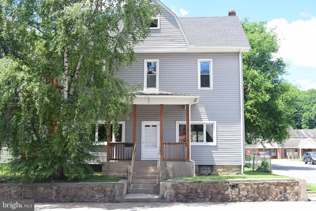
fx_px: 395
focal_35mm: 45
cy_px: 106
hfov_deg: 43.6
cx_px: 158
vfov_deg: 29.9
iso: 250
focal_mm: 30
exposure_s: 1/320
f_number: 9
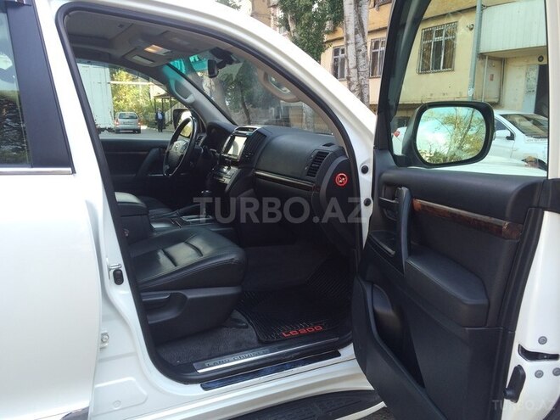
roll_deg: -1.9
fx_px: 469
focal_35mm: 29
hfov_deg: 61.7
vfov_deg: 48.2
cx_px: 280
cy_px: 210
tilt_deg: -12.1
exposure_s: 1/180
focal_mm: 4.15
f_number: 2.2
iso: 32
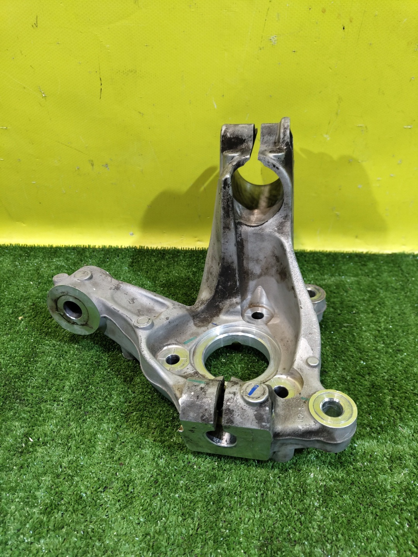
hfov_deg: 56.8
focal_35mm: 24
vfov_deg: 71.6
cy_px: 278
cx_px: 209
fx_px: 386
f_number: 1.88
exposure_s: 1/50
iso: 334
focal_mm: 5.59
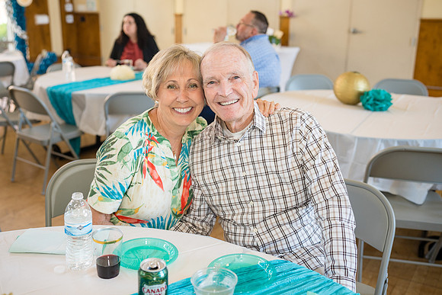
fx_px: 481
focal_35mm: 39
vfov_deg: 34.1
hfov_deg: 49.3
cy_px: 137
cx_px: 207
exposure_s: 1/160
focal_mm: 35
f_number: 2.5
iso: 500
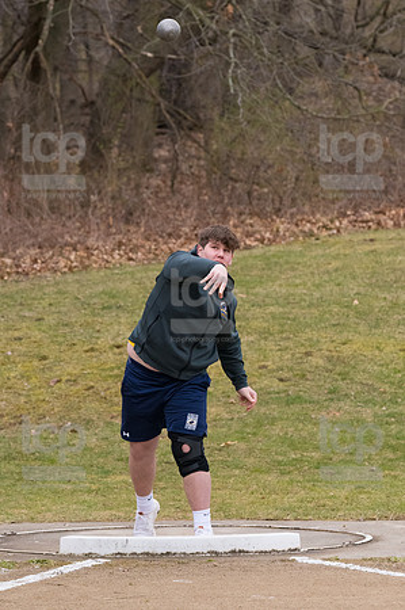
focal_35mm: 247
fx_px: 4177
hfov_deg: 5.6
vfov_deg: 8.3
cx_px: 202
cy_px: 305
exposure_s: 1/2000
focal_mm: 165
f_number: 5
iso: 2000
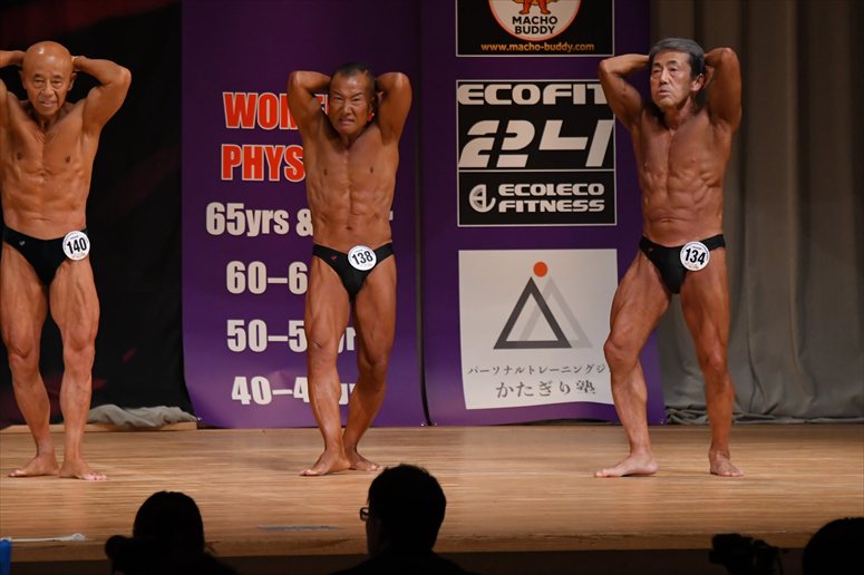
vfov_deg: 4.8
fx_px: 6837
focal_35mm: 285
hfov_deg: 7.2
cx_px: 432
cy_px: 288
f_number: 5.6
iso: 3200
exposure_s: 1/400
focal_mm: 190
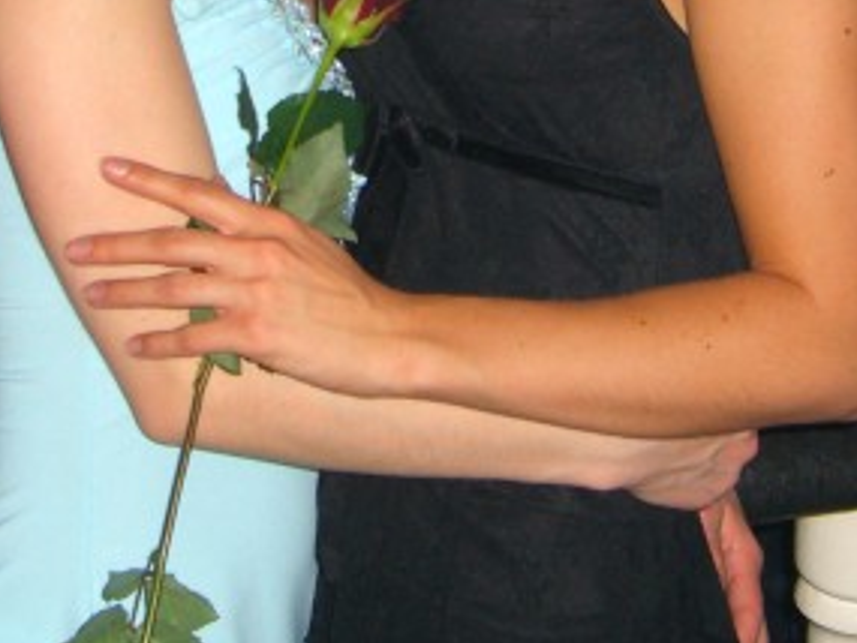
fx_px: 3195
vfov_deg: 11.3
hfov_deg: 15.3
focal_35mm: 129
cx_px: 382
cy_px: -63
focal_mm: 9.5
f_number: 3.1
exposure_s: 1/60
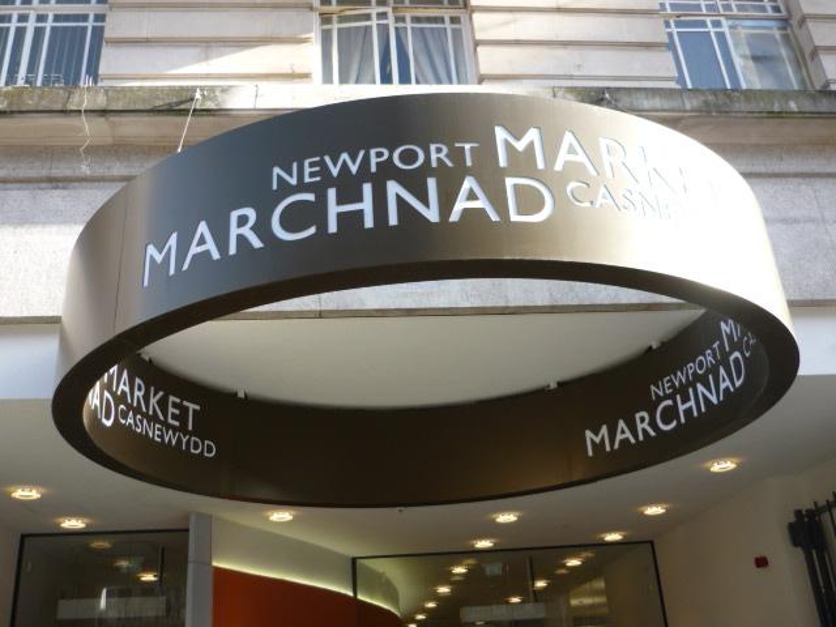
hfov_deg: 55.4
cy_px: 314
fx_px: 797
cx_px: 418
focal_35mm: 33
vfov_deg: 42.9
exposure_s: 1/160
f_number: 2.8
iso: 100
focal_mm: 5.5
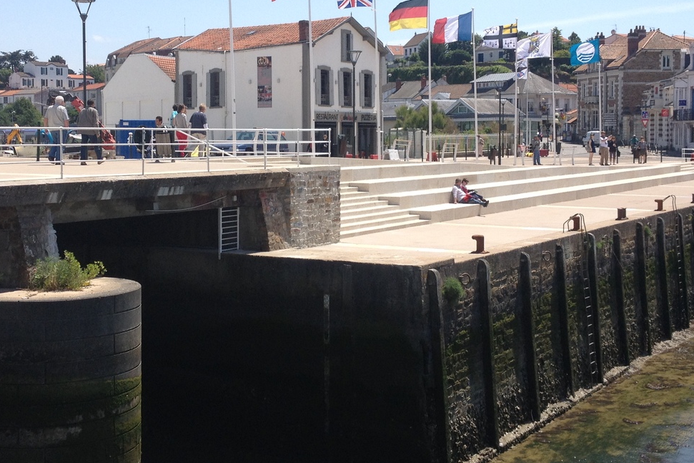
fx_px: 1156
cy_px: 170
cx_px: 312
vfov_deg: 22.6
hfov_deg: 33.4
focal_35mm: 60
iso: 50
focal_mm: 4.28
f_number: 2.4
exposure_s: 1/1493
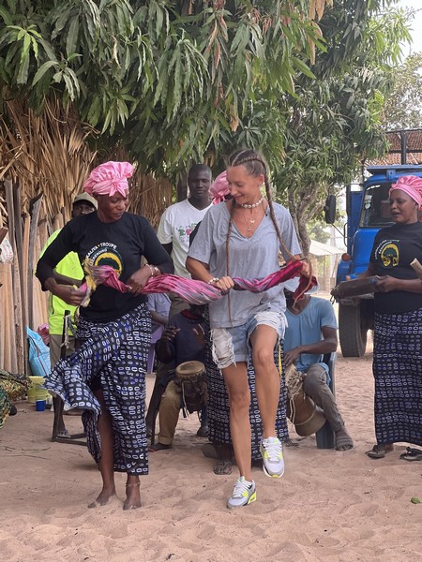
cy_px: 281
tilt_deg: +1.4
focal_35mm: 77
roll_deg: +1.9
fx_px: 1252
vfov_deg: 25.3
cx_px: 211
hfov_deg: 19.1
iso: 40
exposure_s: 1/99
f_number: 2.8
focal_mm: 9
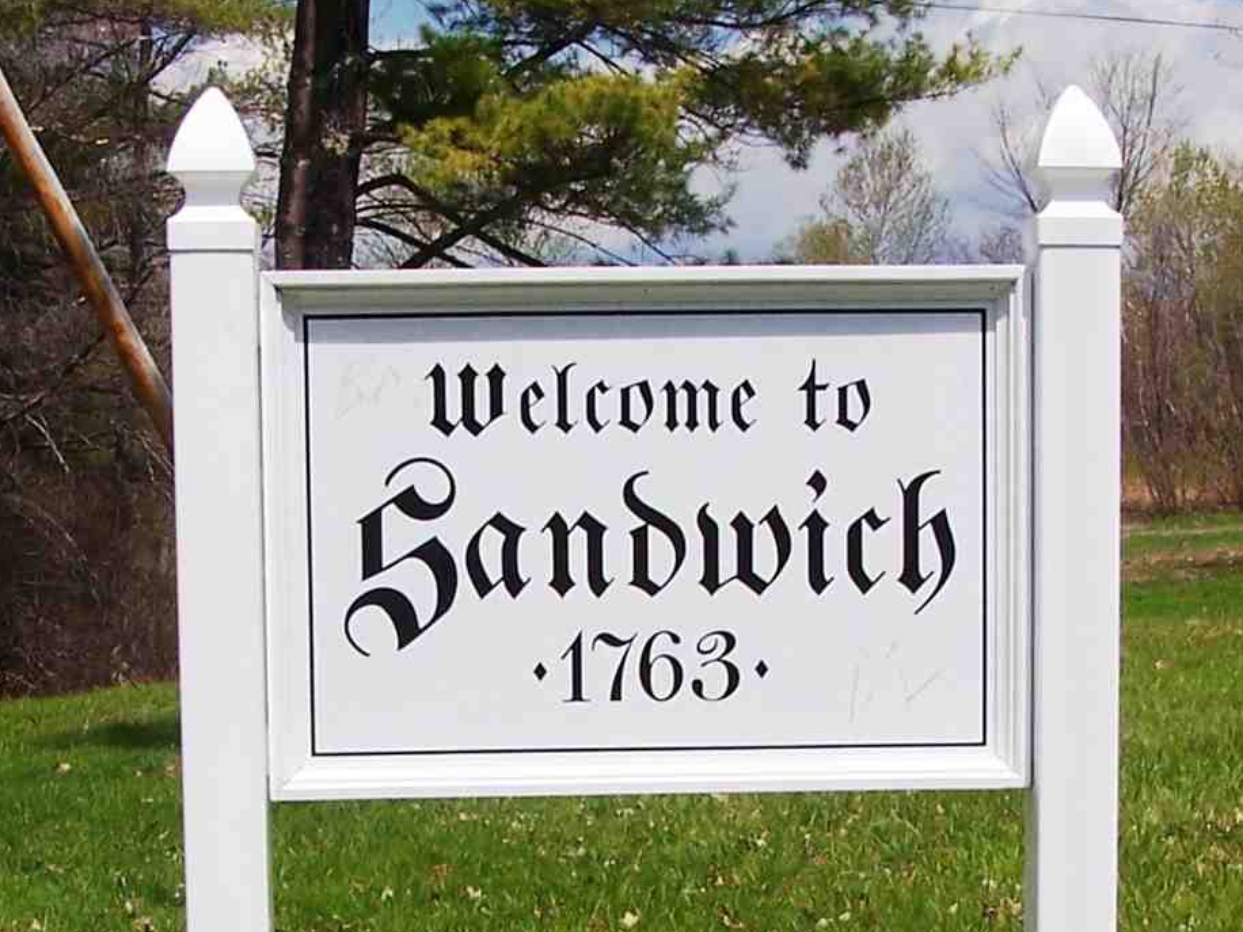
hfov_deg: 23.0
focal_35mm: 85
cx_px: 653
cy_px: 886
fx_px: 3052
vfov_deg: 17.1
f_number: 5.6
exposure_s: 1/750
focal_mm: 6.3
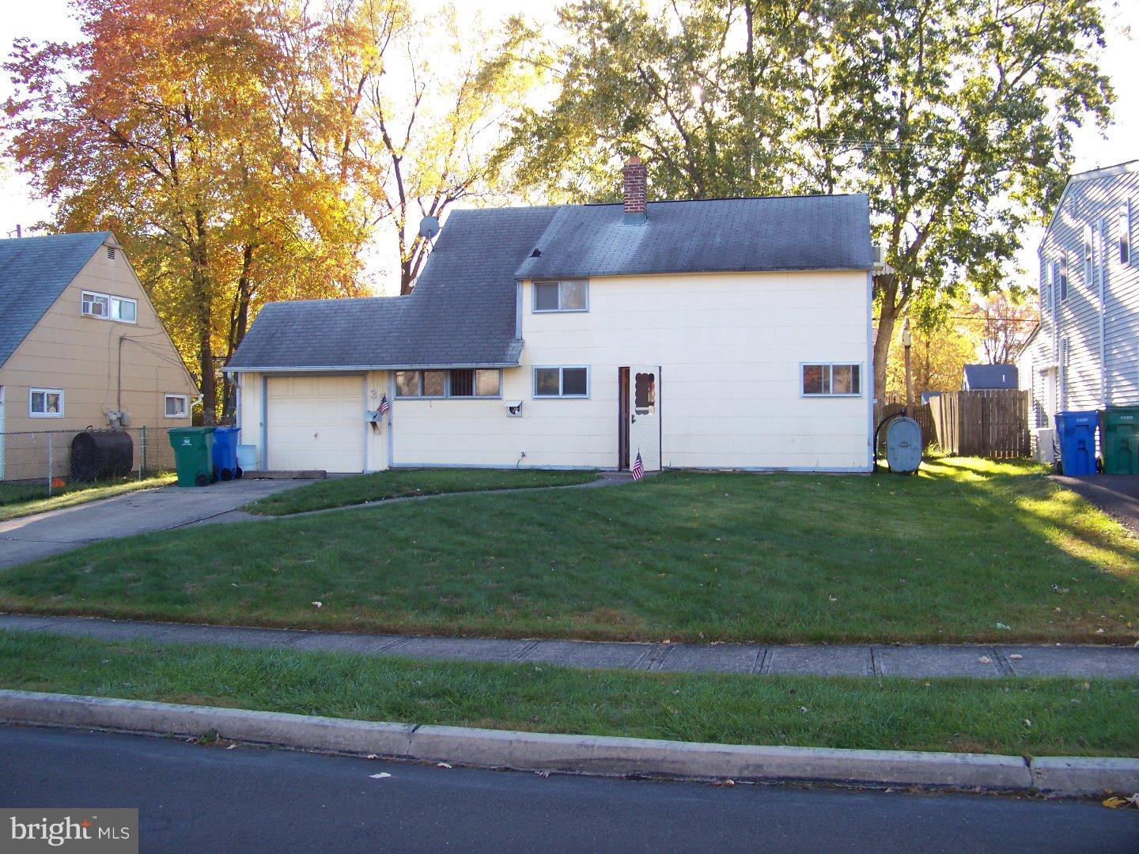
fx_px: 1086
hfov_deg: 55.4
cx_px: 570
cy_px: 427
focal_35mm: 33
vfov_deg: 42.9
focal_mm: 5.85
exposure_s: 1/125
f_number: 2.8
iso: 64
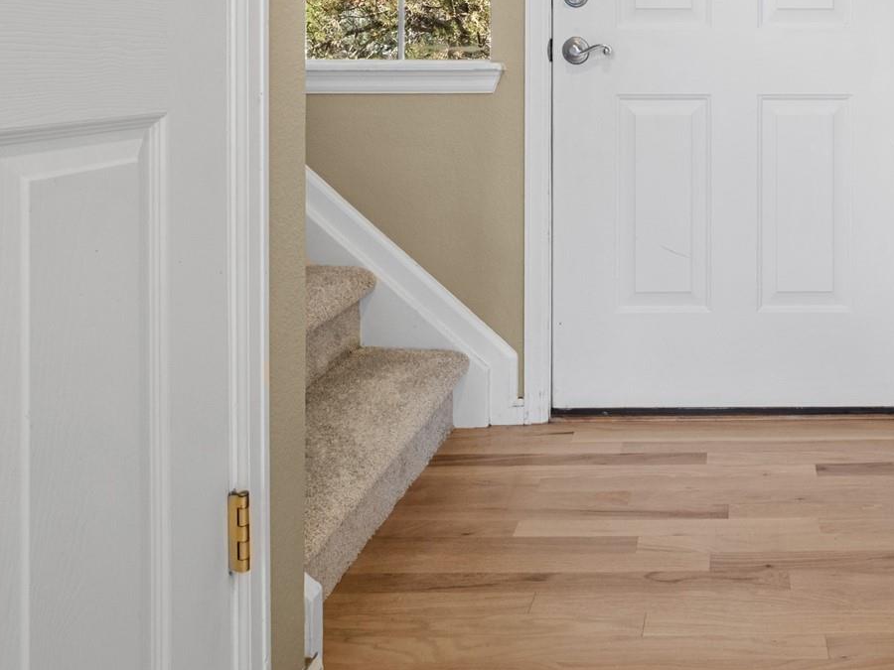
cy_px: 83
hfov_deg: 52.4
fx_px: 826
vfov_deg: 41.2
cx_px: 739
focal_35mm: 32
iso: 200
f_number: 9
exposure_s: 1/2
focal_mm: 9
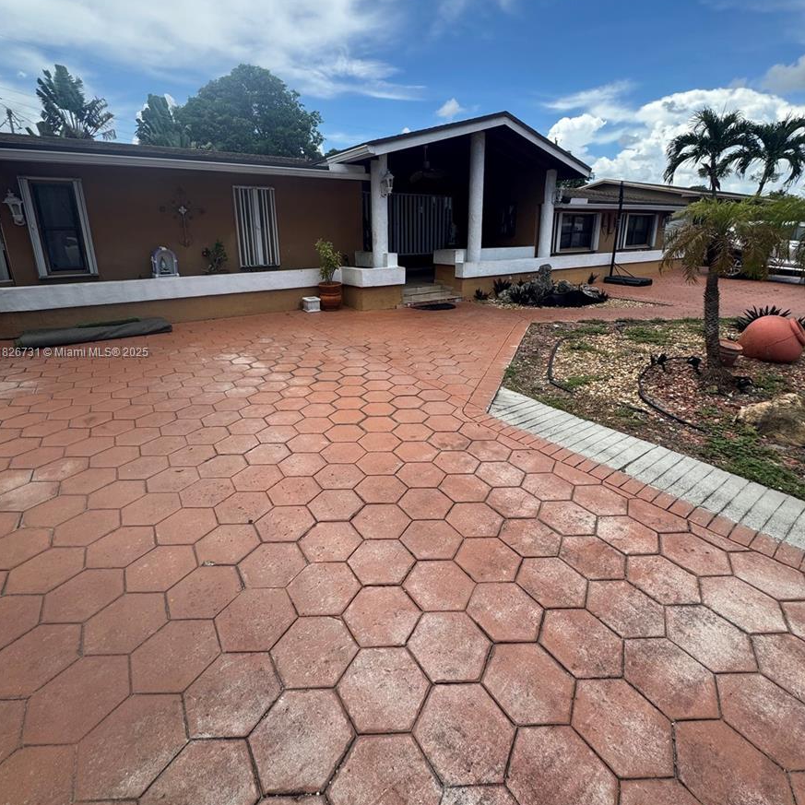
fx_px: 447
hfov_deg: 84.0
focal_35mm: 17
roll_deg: +1.4
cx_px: 395
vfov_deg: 83.6
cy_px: 353
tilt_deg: -15.9
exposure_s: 1/1160
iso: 50
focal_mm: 2.22
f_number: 2.2
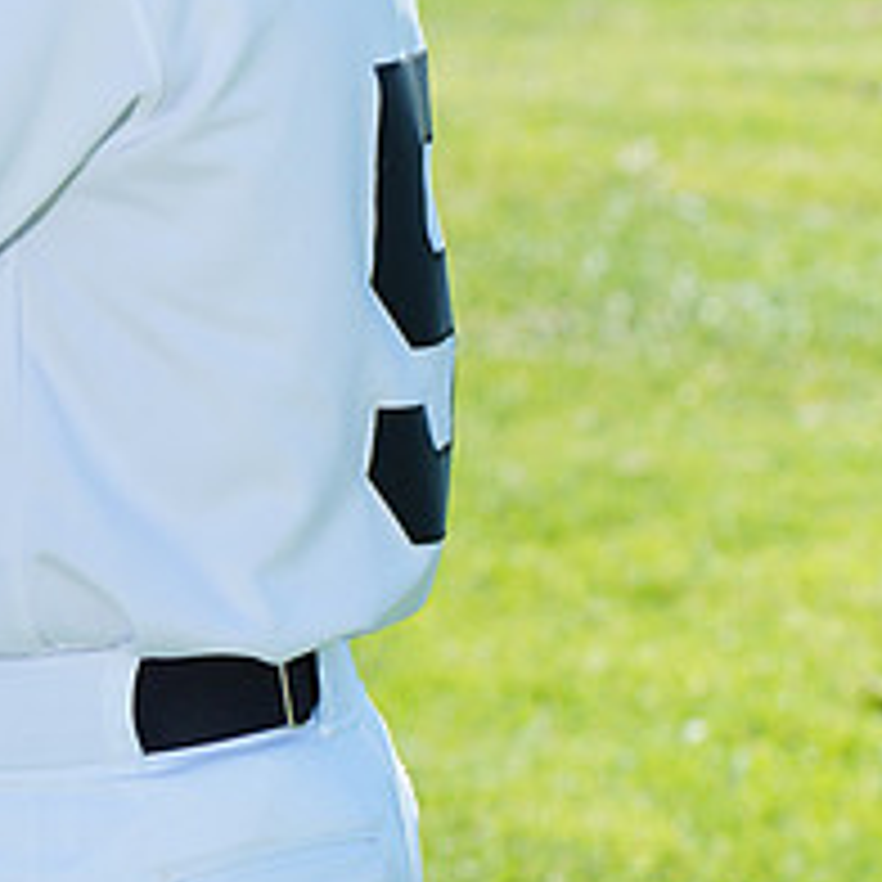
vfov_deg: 4.4
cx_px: 29
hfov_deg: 4.4
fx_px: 11502
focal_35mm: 399
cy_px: -306
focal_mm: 159
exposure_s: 1/250
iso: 200
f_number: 9
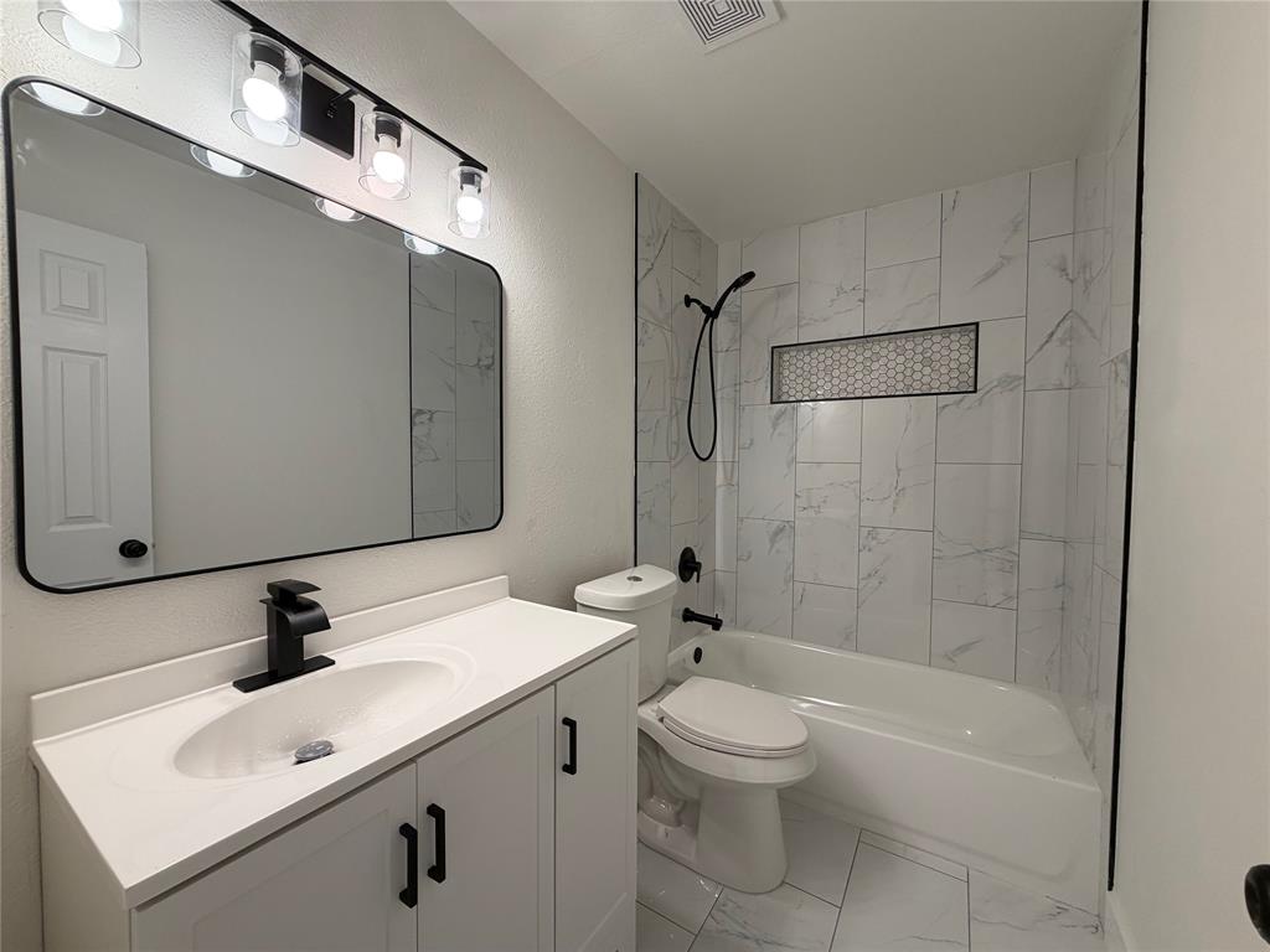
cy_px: 476
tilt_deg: -2.9
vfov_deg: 85.7
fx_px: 514
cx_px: 635
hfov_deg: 102.1
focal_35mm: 14
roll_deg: -1.1
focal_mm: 2.22
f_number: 2.2
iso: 80
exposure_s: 1/120
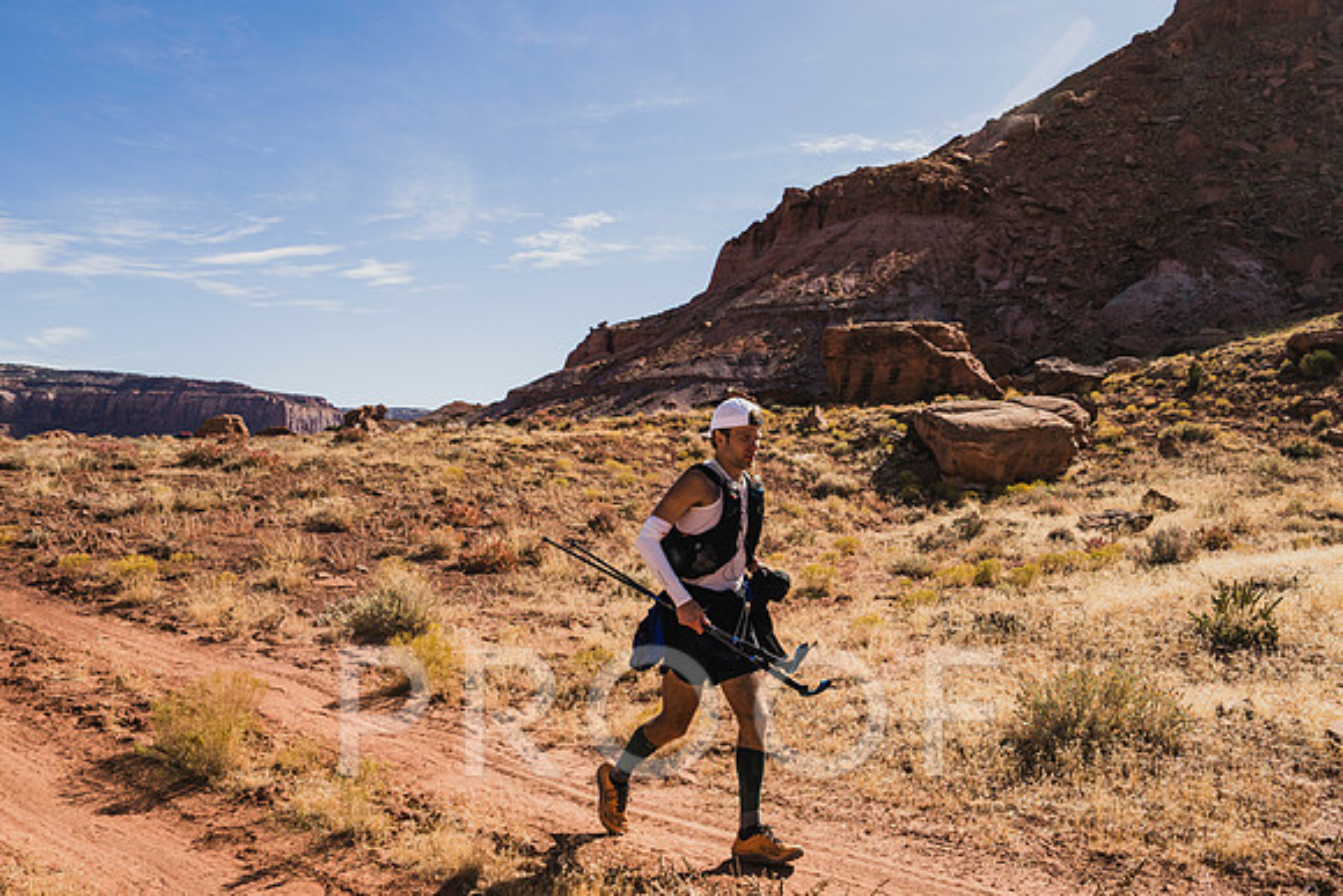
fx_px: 1034
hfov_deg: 65.8
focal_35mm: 28
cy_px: 404
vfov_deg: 46.8
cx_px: 754
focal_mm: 24
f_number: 4.5
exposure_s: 1/1600
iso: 160
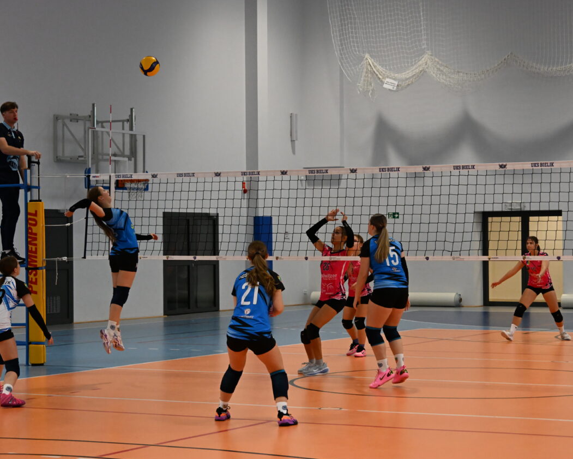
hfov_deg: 23.8
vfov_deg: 19.2
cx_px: 305
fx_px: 1357
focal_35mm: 80
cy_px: 231
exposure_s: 1/1000
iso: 9000
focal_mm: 70
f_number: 6
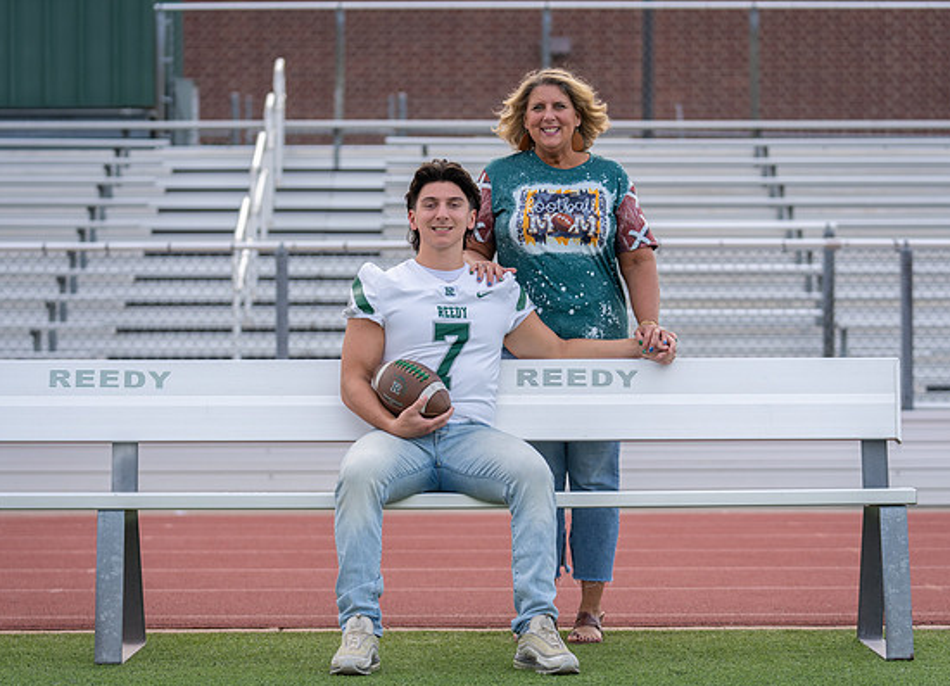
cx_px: 455
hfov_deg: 19.0
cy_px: 369
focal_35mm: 105
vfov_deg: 13.8
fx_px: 2843
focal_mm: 88
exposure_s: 1/500
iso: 100
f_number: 2.8
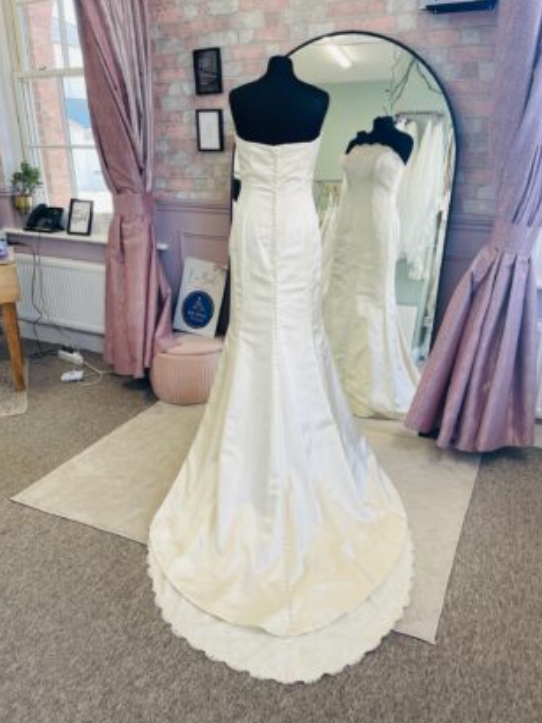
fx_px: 564
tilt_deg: -22.3
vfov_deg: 65.3
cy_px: 363
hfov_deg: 51.3
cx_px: 269
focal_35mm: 27
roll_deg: +0.4
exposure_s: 1/121
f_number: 1.6
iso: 40
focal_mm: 5.1
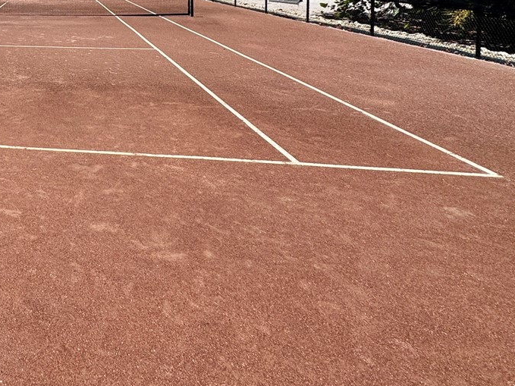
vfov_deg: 37.7
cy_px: -11
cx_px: -35
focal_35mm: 33
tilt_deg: -2.4
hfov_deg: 44.2
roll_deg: +0.9
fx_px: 491
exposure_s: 1/2028
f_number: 2.2
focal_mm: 2.22
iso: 50
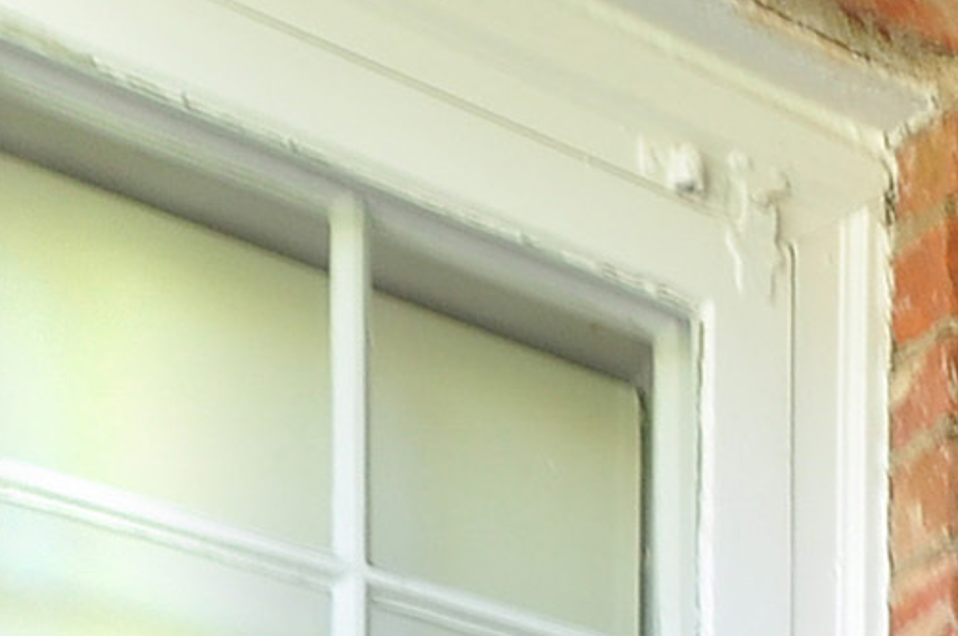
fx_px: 2312
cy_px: 1803
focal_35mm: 87
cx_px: 1740
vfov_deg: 11.2
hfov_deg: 18.3
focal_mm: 10
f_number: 8
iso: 200
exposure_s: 1/8
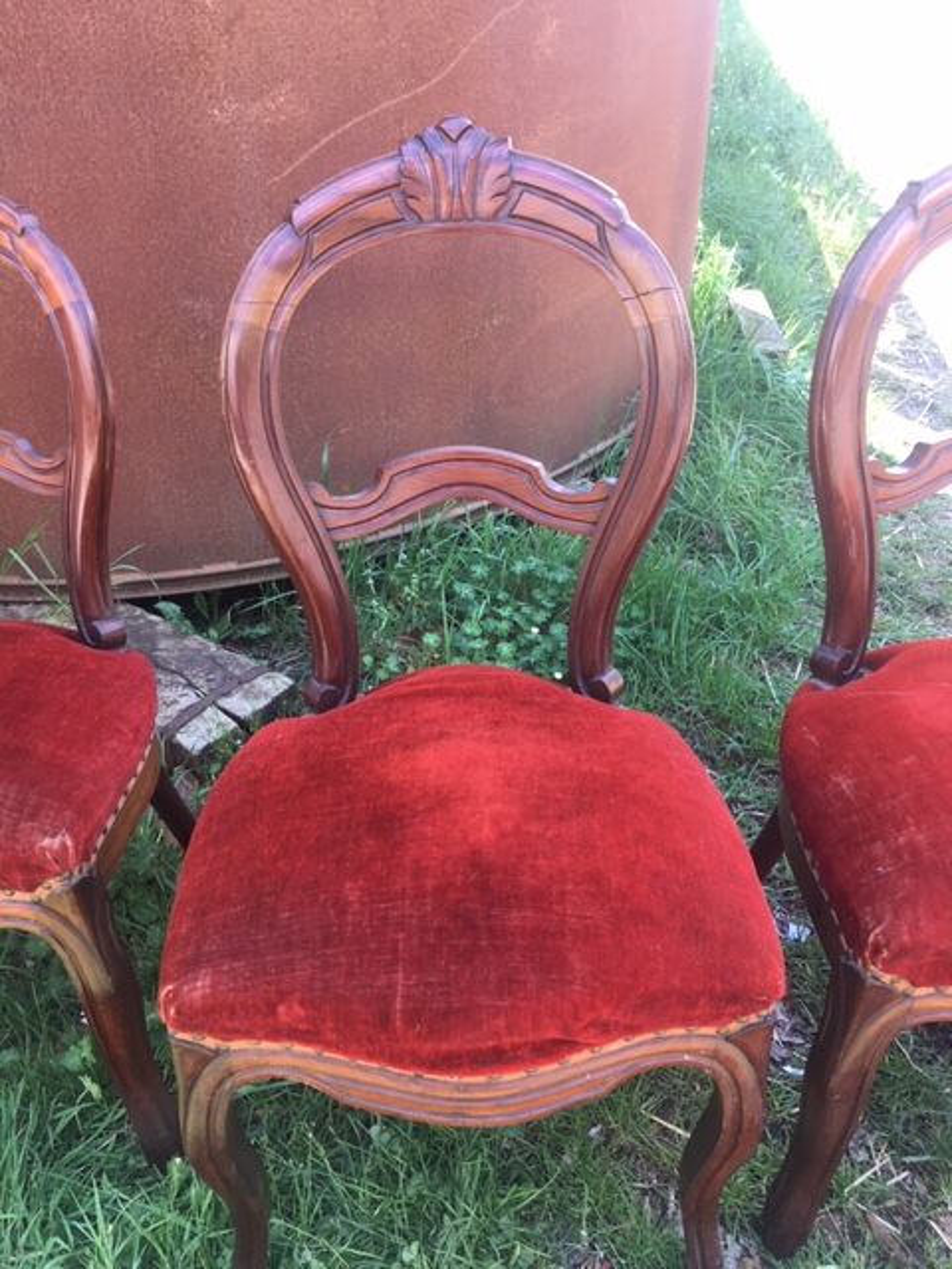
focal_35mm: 29
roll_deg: +1.9
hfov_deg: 48.2
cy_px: 634
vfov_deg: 61.7
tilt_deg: -35.2
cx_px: 476
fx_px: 1063
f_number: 2.2
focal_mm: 4.15
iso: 32
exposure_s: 1/100
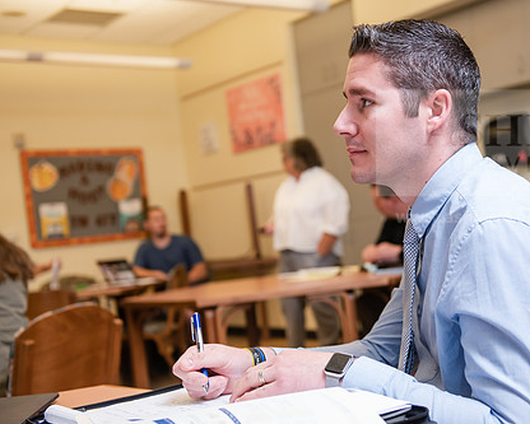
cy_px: 244
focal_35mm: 55
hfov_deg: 33.9
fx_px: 863
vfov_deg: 27.6
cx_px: 338
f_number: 3.2
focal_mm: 42
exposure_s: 1/200
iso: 640
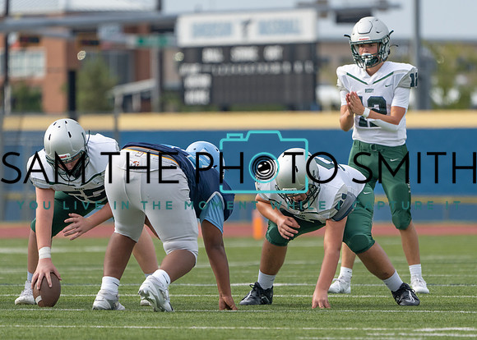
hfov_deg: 3.7
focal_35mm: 551
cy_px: 204
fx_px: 7467
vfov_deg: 2.6
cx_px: 282
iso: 320
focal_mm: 400
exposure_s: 1/1250
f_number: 5.6
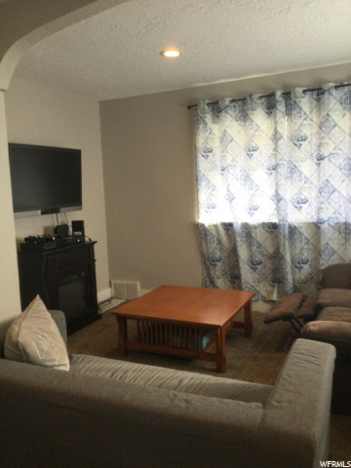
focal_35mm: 31
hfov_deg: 45.4
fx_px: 419
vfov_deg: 58.4
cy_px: 234
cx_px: 176
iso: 25
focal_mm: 3.3
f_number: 2.4
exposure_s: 1/30
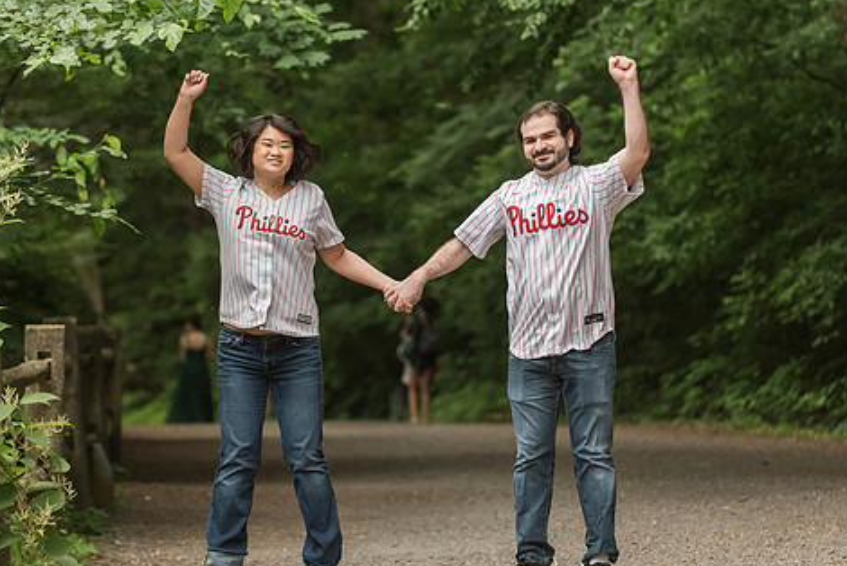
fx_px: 3837
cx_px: 429
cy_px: 287
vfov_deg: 8.4
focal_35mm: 163
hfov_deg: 12.6
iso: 2000
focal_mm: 125
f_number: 3.5
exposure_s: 1/1250
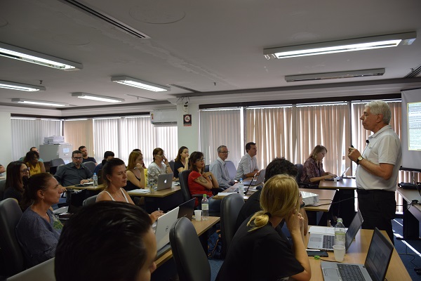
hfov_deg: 67.4
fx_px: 316
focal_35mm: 27
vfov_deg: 47.9
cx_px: 210
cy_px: 140
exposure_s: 1/60
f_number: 4
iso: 400
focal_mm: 18
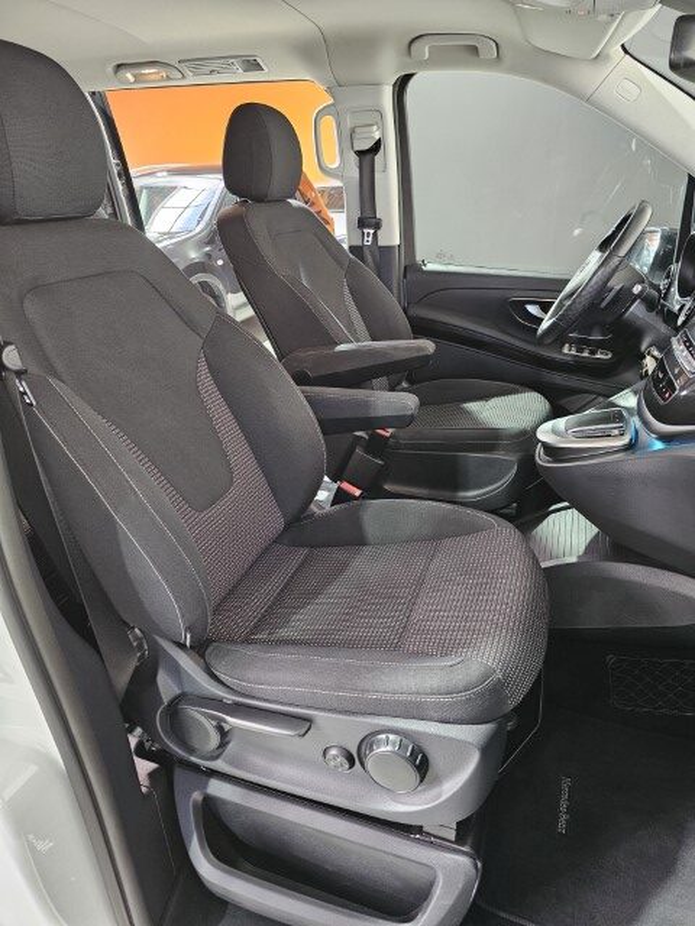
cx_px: 348
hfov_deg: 58.9
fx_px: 616
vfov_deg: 73.9
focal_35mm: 23
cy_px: 463
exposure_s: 1/50
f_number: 1.7
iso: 800
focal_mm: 6.3
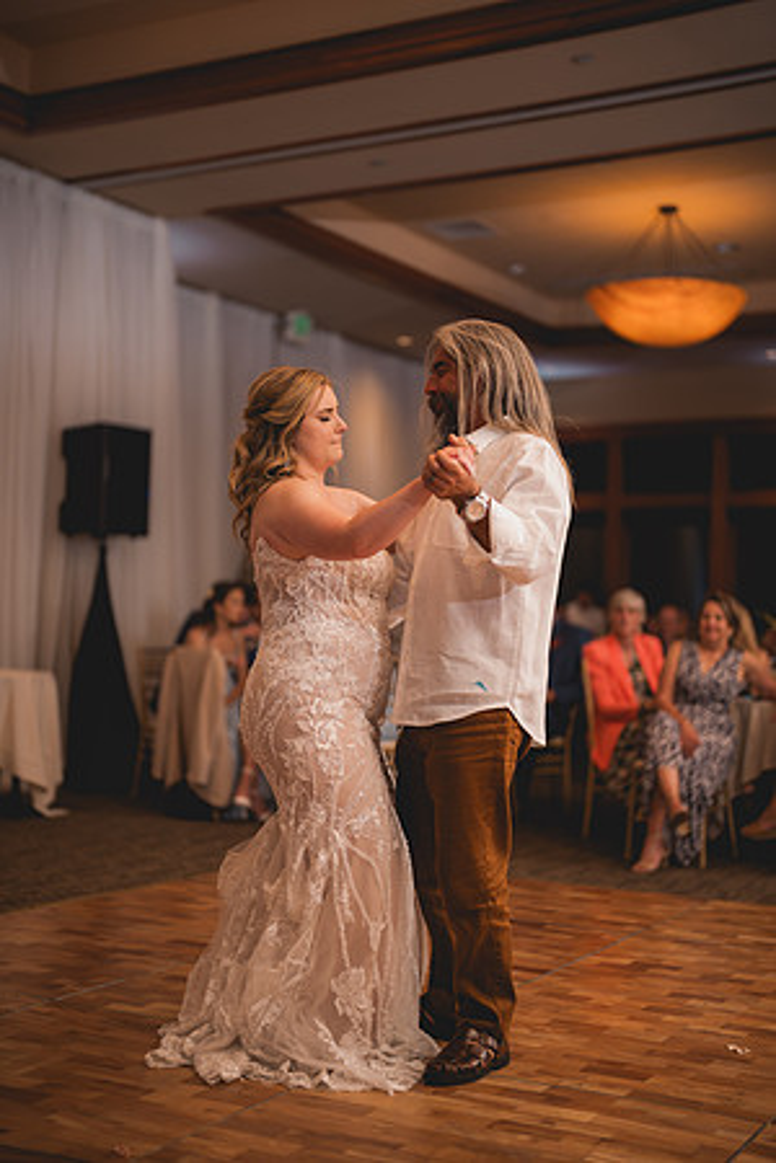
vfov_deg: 39.6
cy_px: 582
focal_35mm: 50
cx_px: 388
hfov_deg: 27.0
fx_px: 1617
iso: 125
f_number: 1.2
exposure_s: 1/250
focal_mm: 50
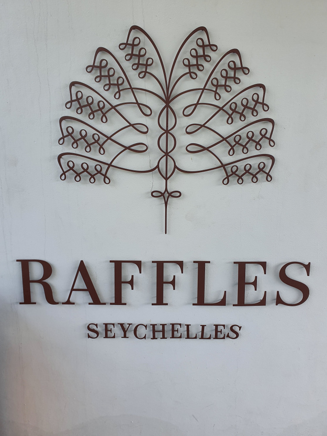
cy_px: 218
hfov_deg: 53.1
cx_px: 164
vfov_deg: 67.3
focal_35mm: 26
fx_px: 327
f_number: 2.4
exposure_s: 1/128
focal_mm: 4.3
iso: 50
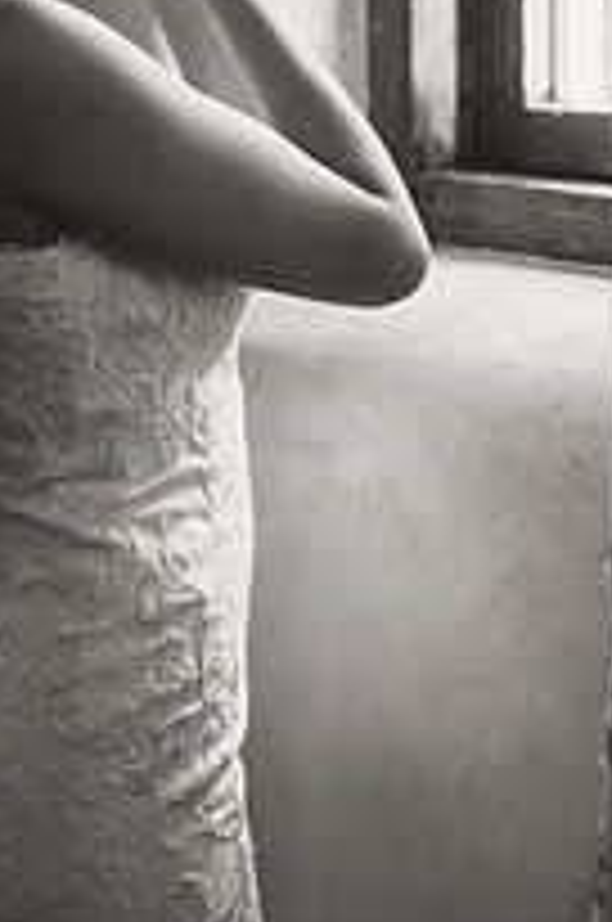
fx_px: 2533
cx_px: 119
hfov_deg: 13.7
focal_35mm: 99
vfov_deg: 20.6
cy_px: 301
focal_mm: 45
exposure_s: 1/800
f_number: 2.8
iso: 2500
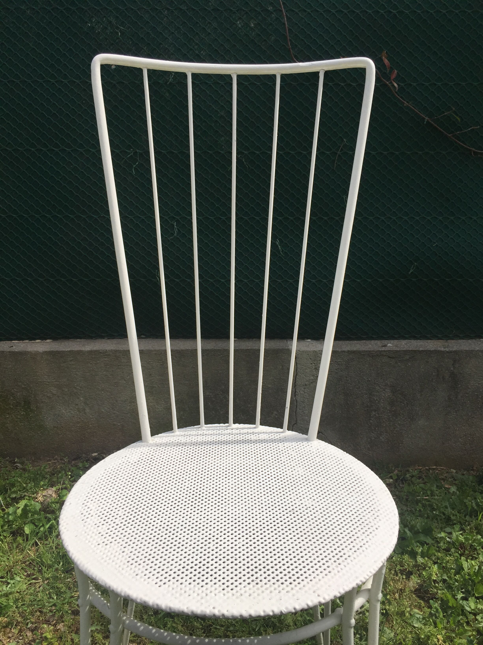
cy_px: 322
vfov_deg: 61.7
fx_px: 540
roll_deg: +1.3
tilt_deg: -12.6
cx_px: 242
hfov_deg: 48.2
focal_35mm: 29
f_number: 2.2
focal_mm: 4.15
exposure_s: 1/2825
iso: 32
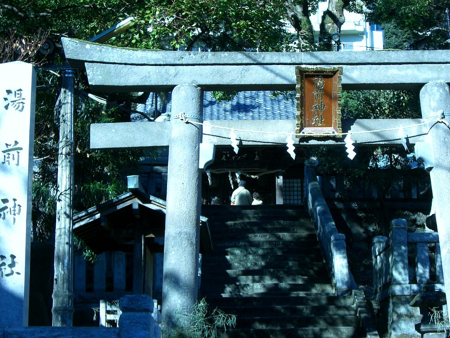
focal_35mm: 79
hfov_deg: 24.7
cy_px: 169
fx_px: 1027
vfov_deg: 18.7
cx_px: 225
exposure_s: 1/200
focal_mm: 12.8
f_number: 4.1
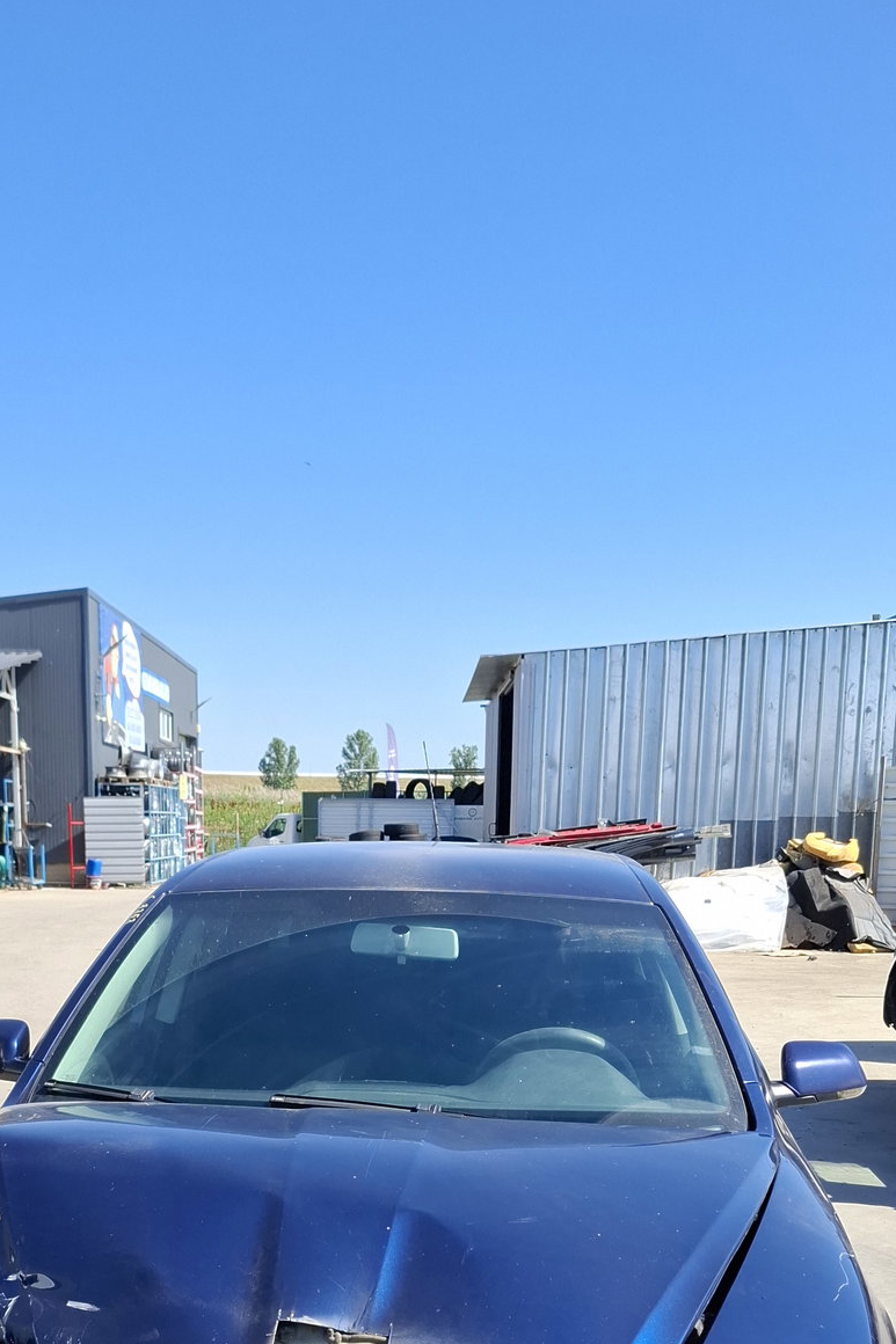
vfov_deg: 42.1
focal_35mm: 44
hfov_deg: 30.4
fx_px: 1643
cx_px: 332
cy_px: 1116
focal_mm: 5.54
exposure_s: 1/1267
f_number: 1.8
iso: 50
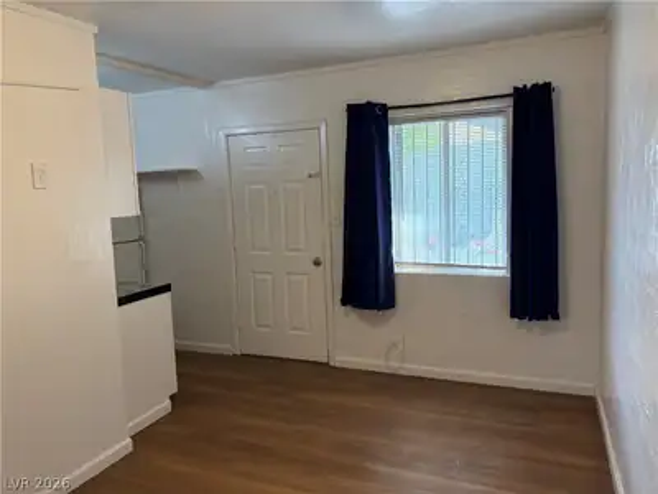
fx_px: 494
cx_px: 329
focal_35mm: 26
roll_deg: +2.5
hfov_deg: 67.3
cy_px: 247
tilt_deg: -5.8
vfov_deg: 53.1
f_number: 1.6
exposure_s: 1/60
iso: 125
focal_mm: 5.96
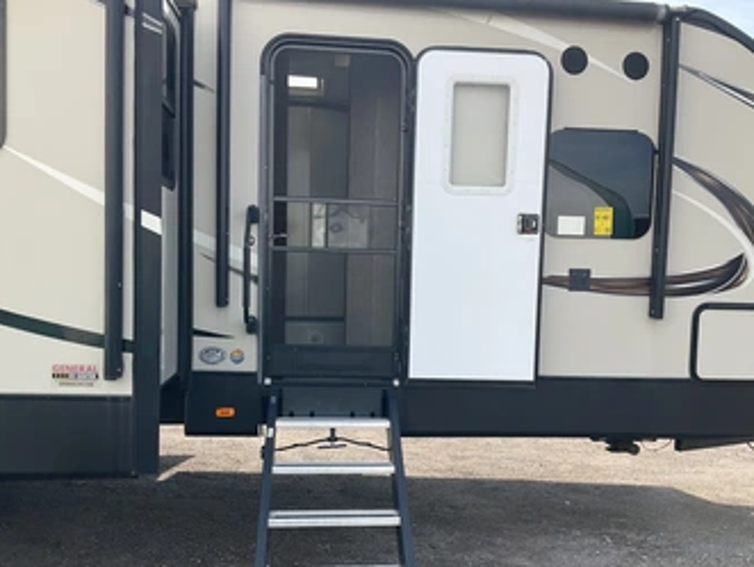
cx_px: 390
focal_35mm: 35
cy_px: 339
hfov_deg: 52.6
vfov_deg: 40.6
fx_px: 763
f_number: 1.8
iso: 25
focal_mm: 3
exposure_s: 1/739
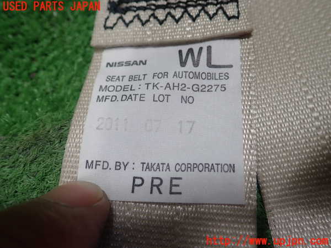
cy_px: 124
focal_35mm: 30
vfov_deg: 46.8
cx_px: 166
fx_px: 287
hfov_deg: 60.0
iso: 160
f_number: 2.3
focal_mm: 5.5
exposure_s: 1/125
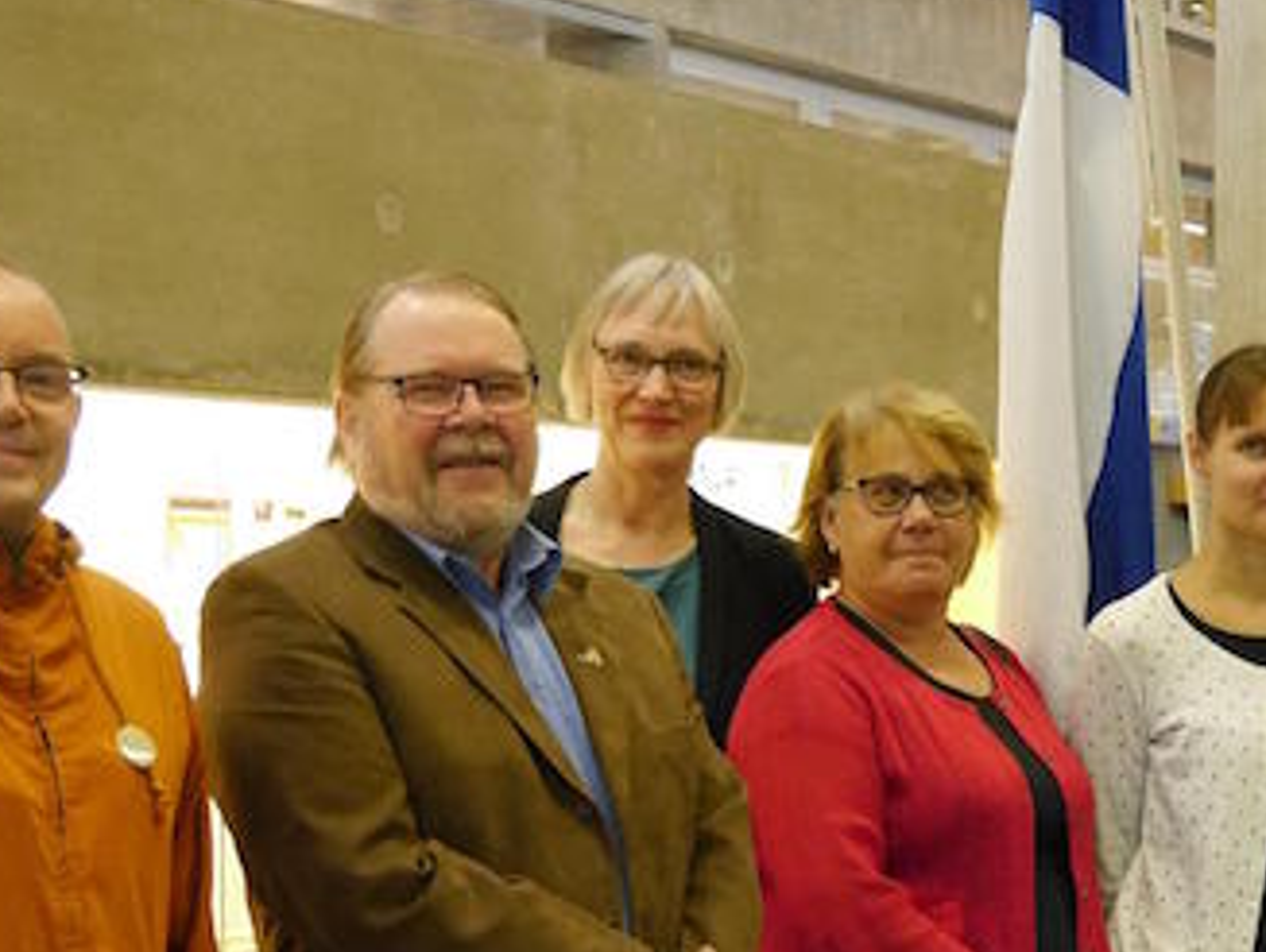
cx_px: 1041
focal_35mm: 91
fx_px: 3332
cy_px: 869
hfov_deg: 21.2
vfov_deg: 16.1
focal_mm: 20
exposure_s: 1/60
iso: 1600
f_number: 4.5
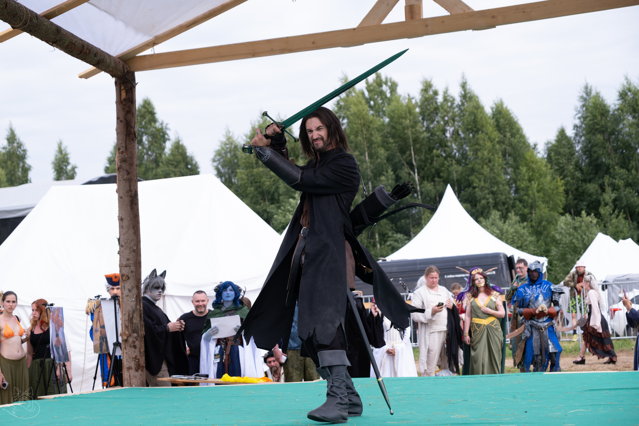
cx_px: 318
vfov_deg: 20.3
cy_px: 215
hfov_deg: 30.1
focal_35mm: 67
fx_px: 1189
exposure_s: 1/1000
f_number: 3.2
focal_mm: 44.1
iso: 200
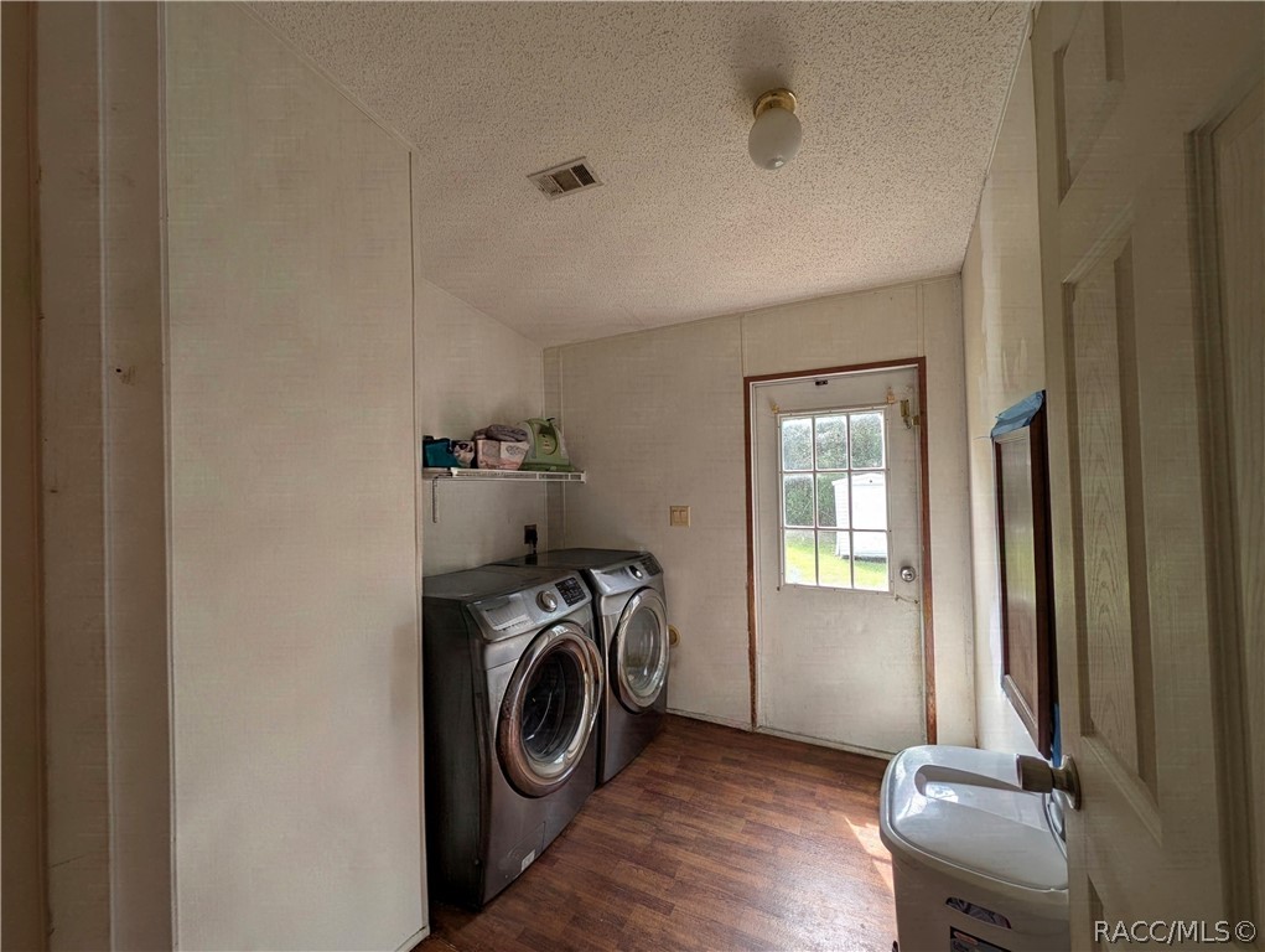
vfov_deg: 94.6
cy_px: 476
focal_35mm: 12
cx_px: 632
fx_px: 439
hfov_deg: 110.5
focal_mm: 2.23
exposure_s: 1/159
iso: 36
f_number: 1.95
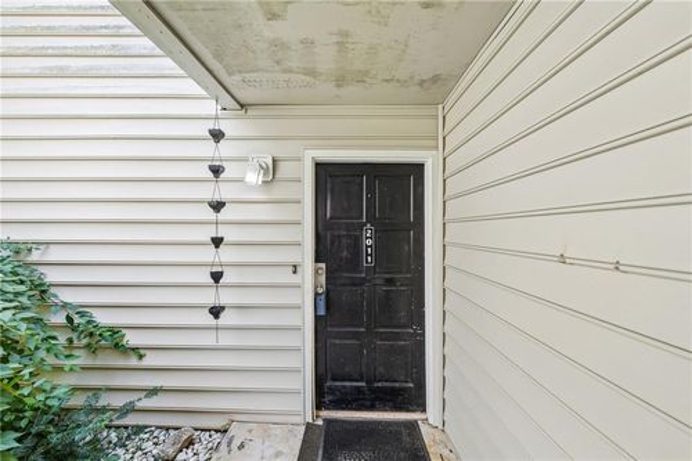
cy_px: 230
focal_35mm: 14
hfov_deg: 104.3
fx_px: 269
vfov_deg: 81.2
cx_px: 346
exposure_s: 1/100
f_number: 8
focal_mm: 14
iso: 400
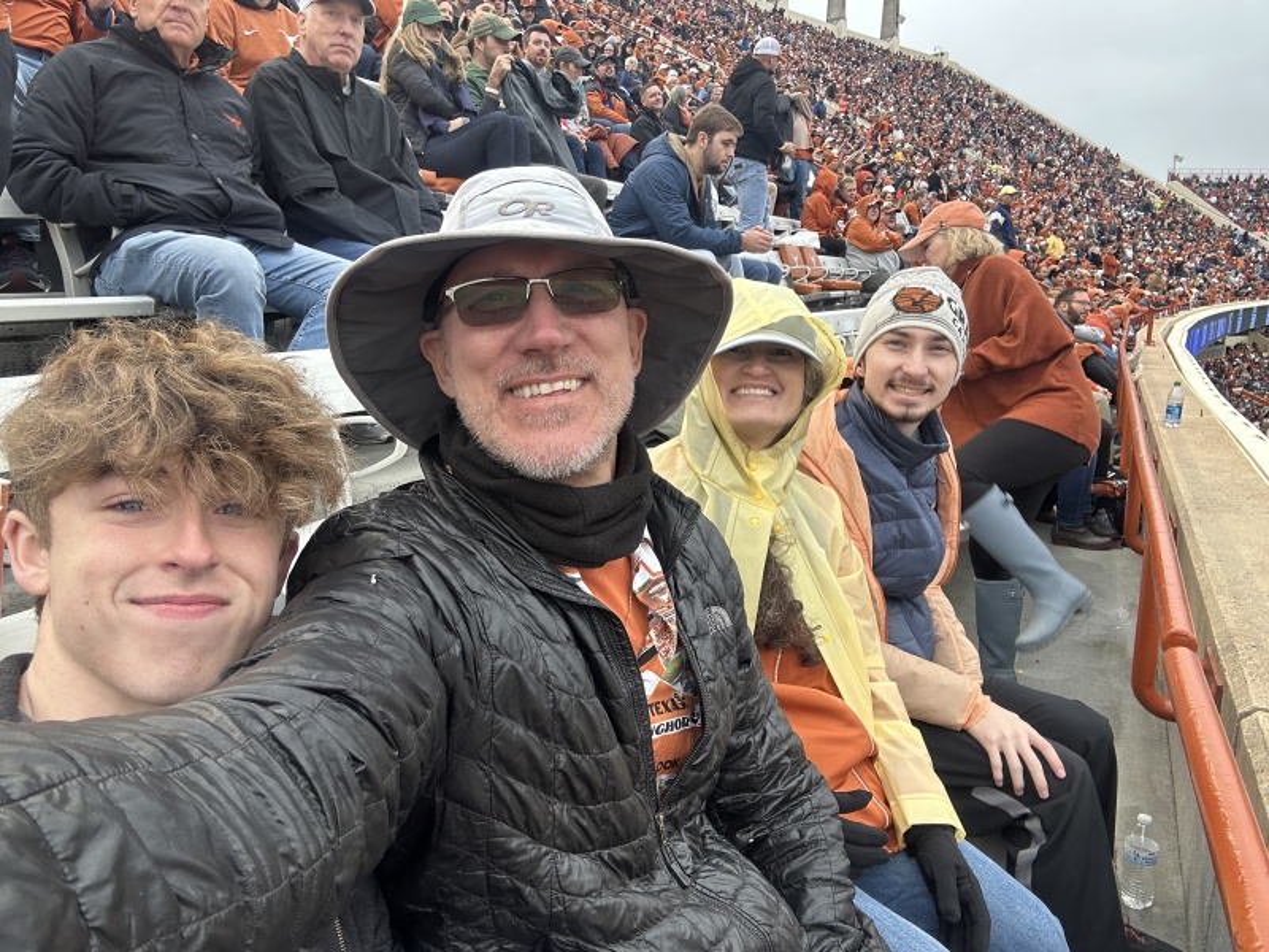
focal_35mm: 23
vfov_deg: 58.9
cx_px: 634
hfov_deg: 73.9
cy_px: 476
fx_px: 843
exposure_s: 1/121
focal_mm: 2.69
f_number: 1.9
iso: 25
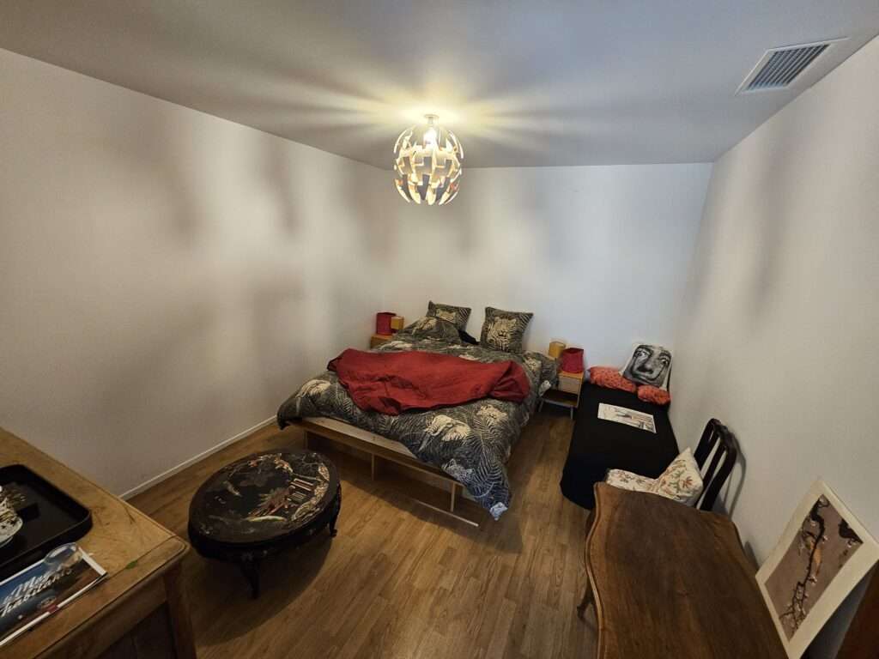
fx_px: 330
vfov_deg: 89.9
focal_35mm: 13
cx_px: 440
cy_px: 330
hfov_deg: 106.2
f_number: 2.2
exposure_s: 1/30
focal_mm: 2.2
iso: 400
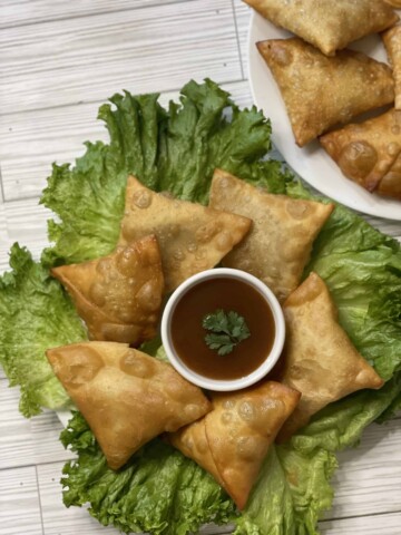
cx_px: 200
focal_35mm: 52
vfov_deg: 36.8
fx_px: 803
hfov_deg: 28.0
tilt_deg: -85.7
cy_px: 268
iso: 200
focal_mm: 6
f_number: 2
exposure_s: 1/120
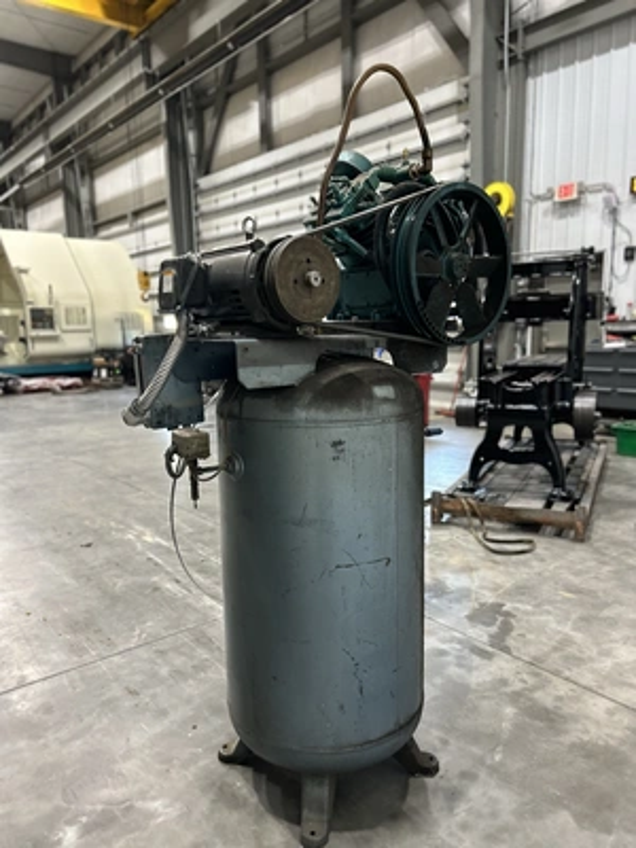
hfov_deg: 53.1
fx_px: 637
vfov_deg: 67.3
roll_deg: +0.5
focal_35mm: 26
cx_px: 318
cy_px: 424
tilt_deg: -7.6
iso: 320
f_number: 1.5
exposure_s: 1/60
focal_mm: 5.7
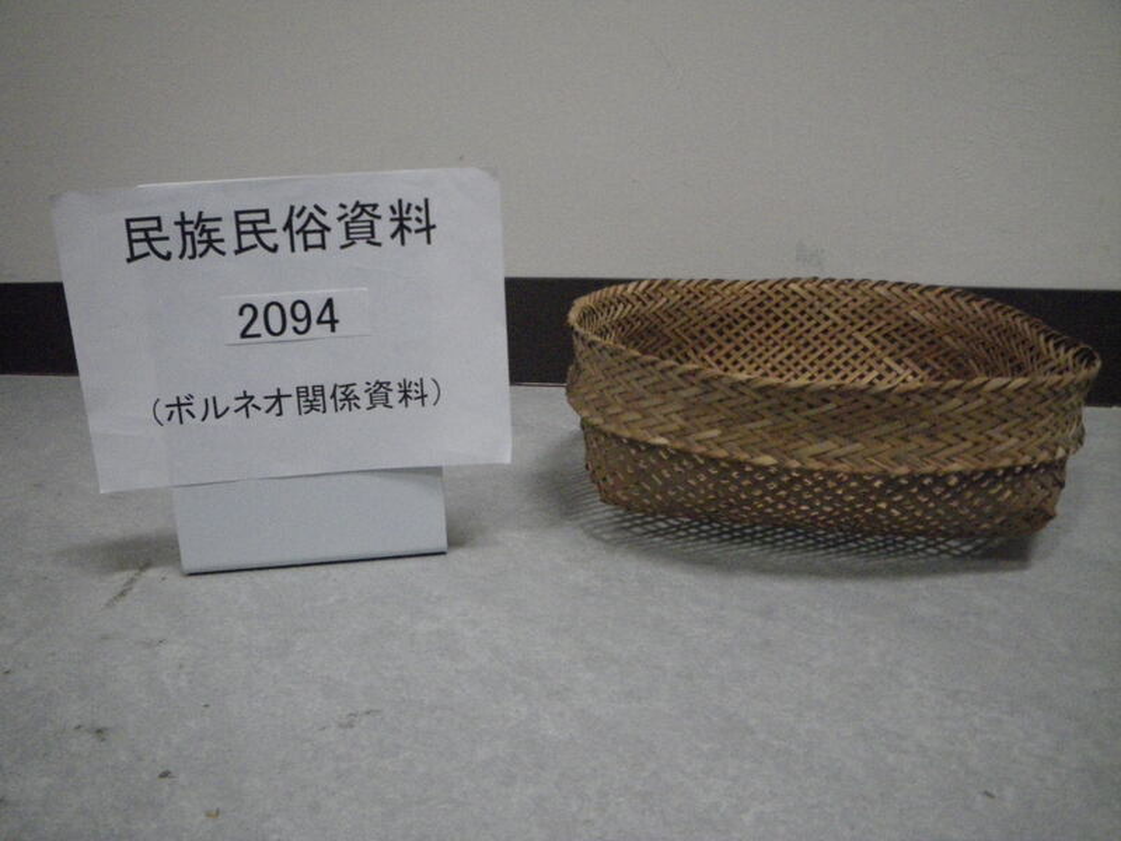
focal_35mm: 28
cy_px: 420
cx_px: 560
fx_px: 907
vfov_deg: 49.7
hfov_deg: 63.4
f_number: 3.5
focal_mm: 5
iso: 800
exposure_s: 1/50
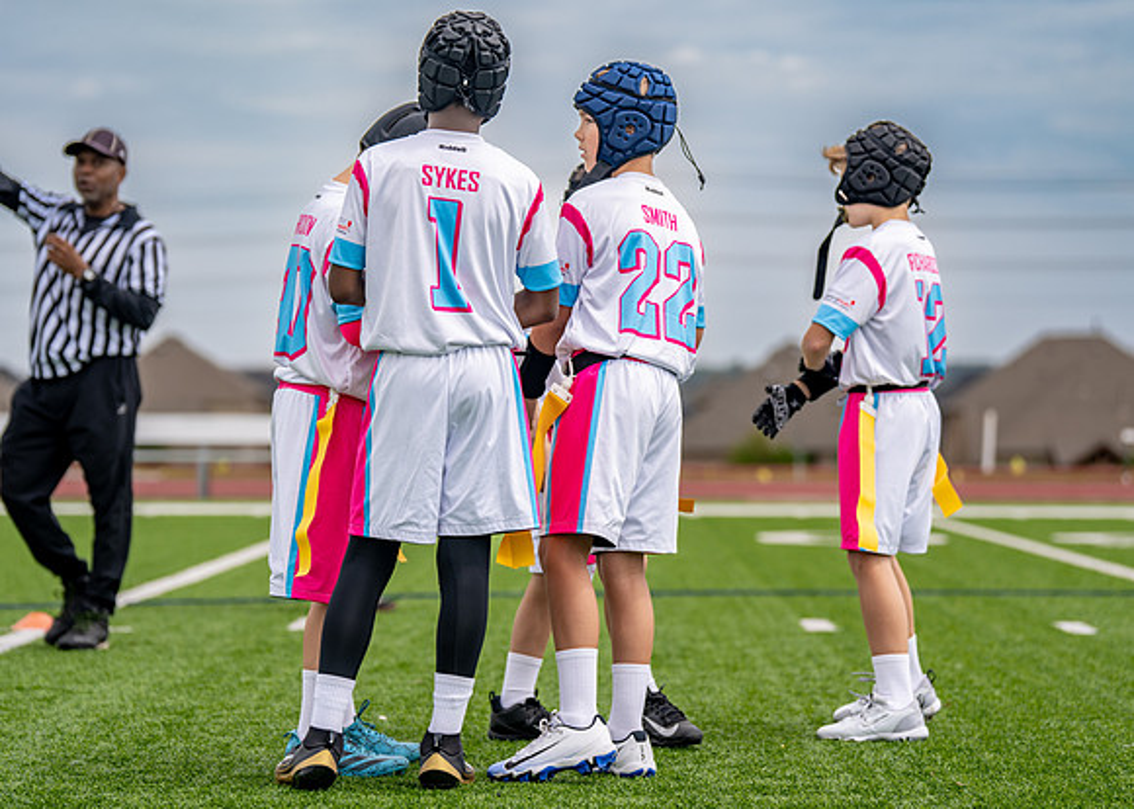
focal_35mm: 112
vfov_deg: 12.8
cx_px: 553
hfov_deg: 17.9
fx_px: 3602
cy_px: 395
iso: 100
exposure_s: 1/1600
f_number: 2.8
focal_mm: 103
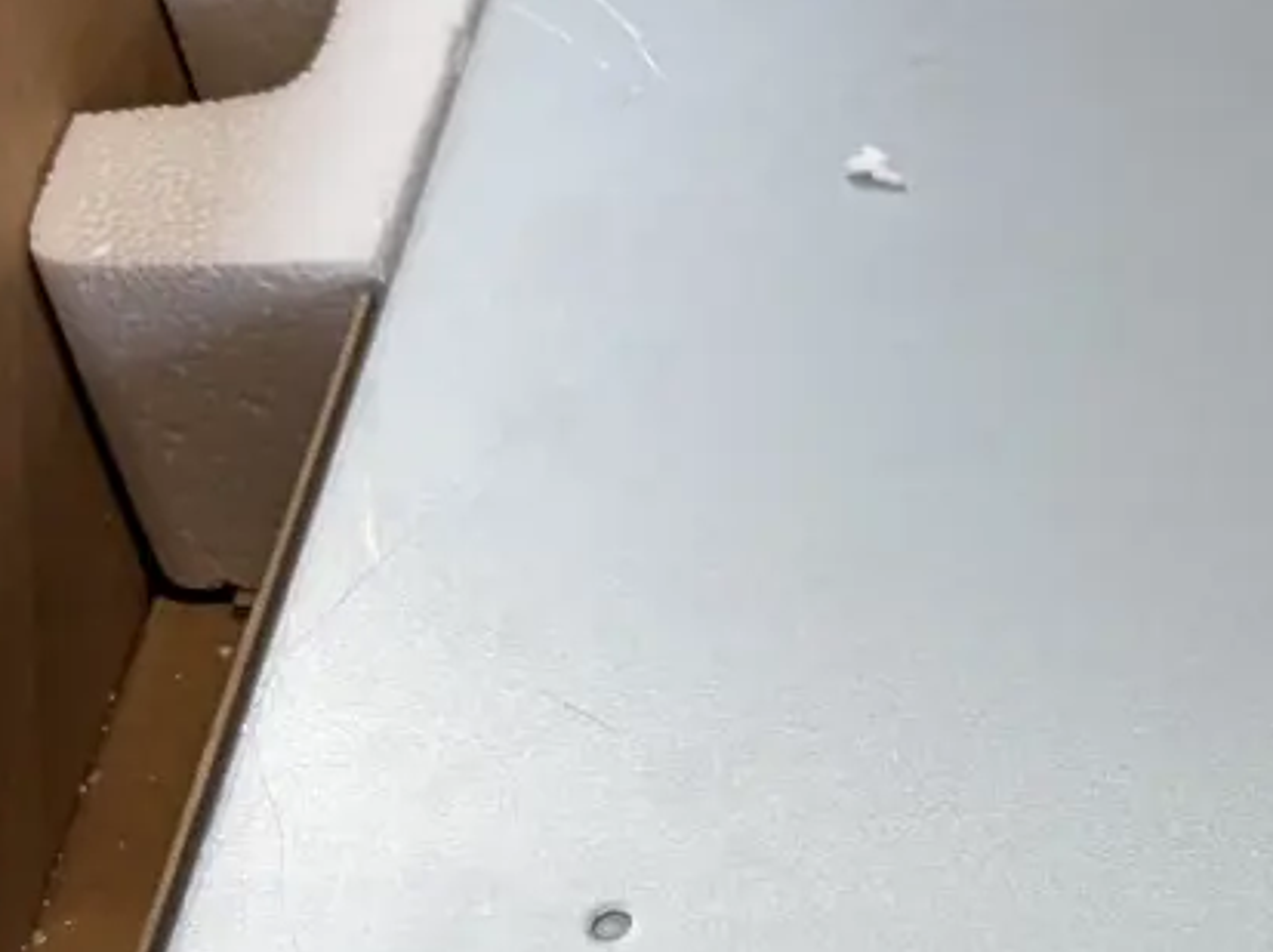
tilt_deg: -47.3
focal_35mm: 121
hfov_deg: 15.2
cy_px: 847
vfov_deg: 12.1
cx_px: 1865
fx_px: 4446
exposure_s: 1/100
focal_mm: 5.96
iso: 64
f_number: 1.6
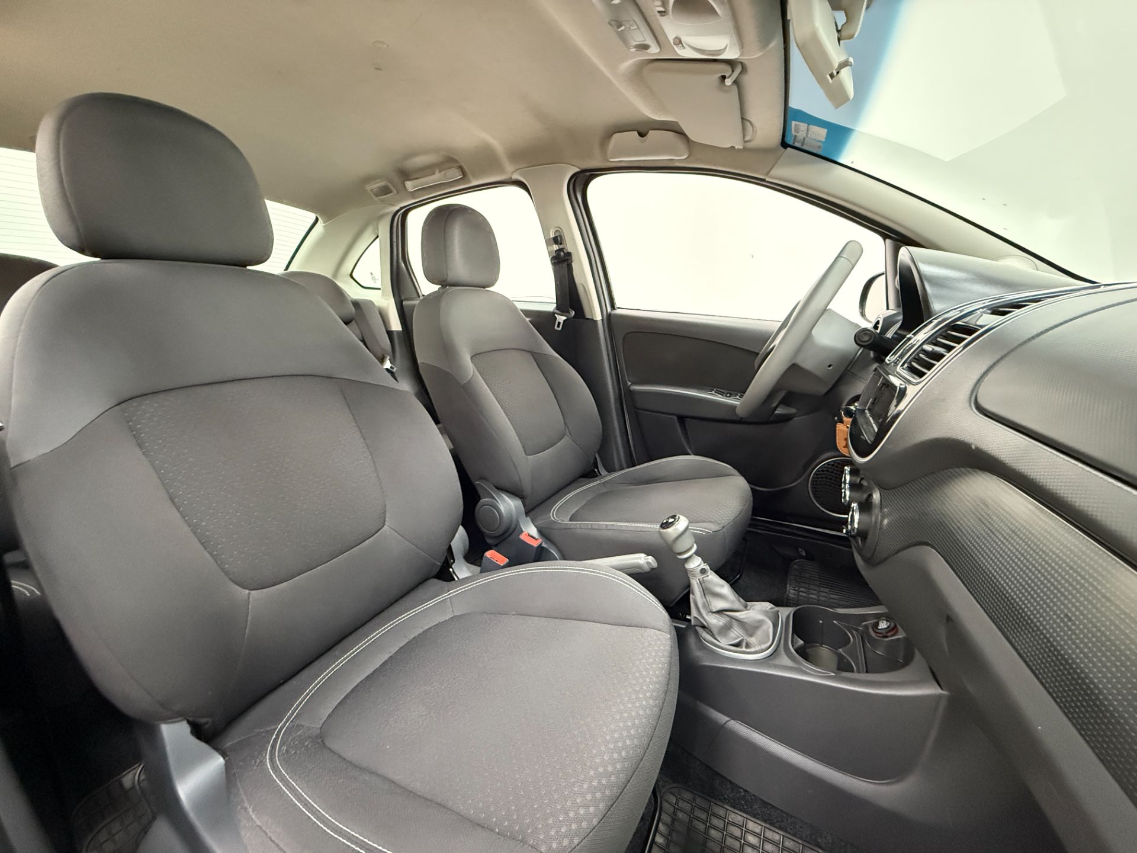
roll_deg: +1.1
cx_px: 568
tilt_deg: -13.9
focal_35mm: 14
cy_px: 426
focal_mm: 2.22
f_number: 2.2
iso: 1000
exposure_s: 1/40
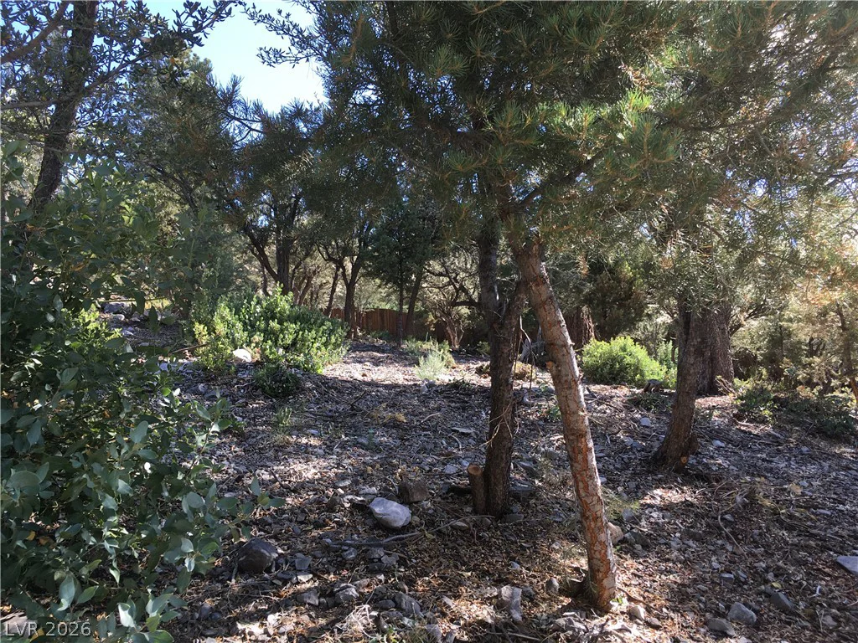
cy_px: 322
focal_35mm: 29
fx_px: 719
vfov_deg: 48.2
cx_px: 429
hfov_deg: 61.7
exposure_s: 1/212
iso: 25
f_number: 2.2
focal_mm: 4.15
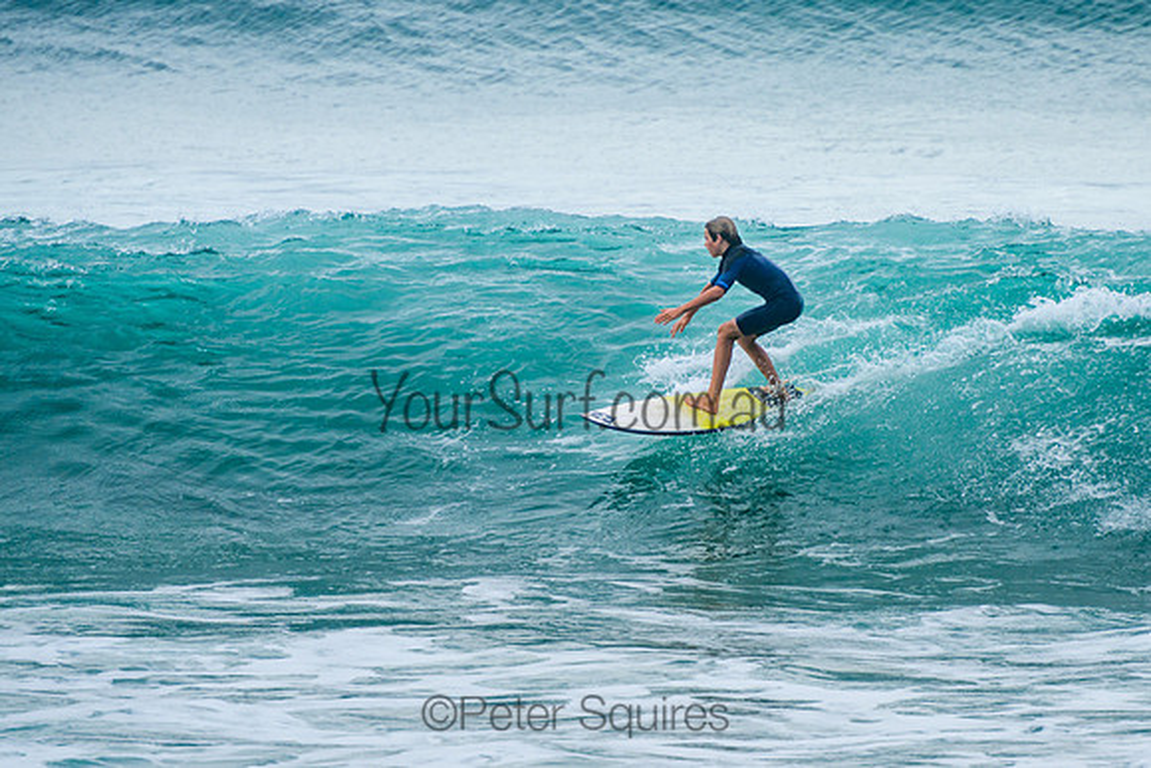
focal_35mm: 550
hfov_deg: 3.7
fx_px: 17599
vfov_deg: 2.5
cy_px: 285
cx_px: 743
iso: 280
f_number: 5.6
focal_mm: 400
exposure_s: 1/2000
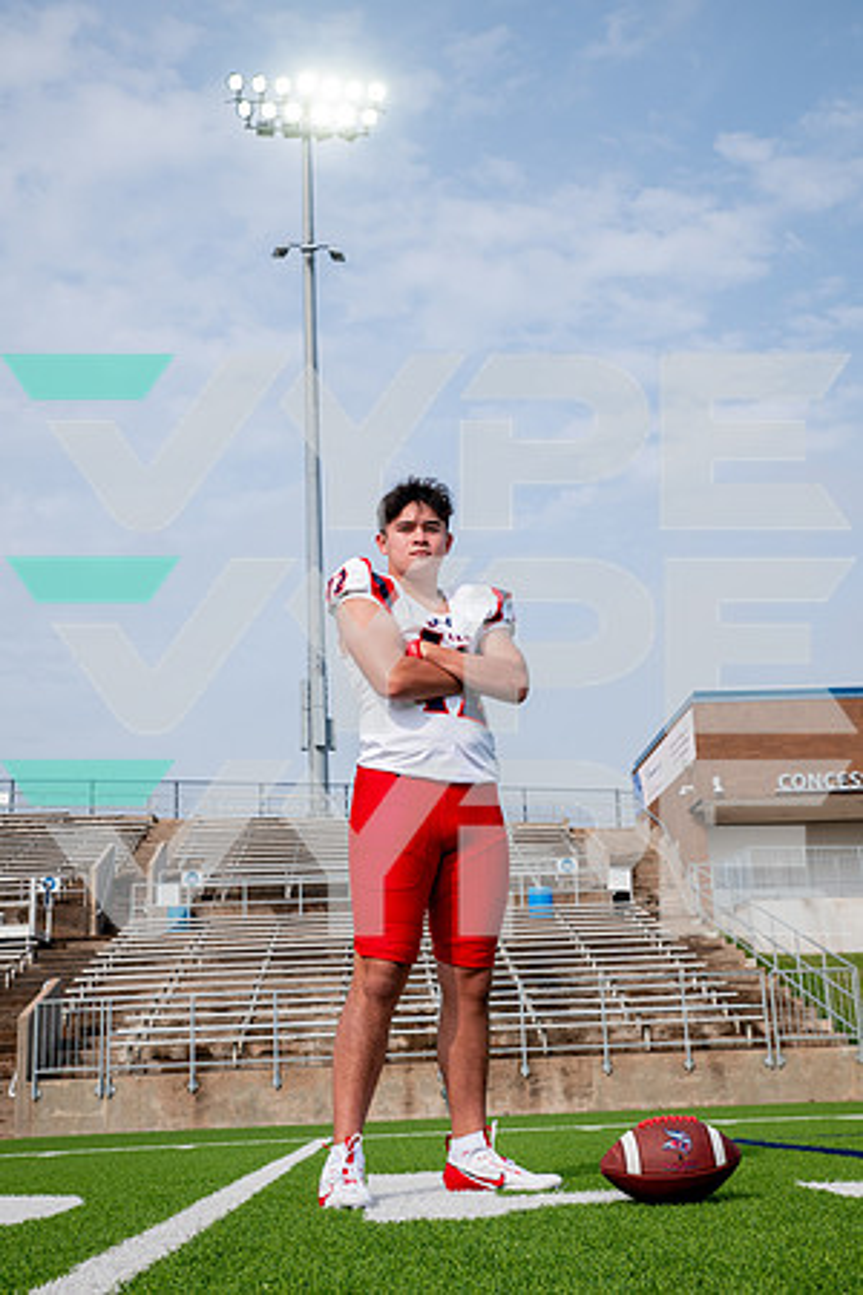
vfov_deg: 46.4
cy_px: 648
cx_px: 432
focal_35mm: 42
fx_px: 1510
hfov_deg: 31.9
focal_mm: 42
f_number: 7.1
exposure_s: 1/320
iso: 125
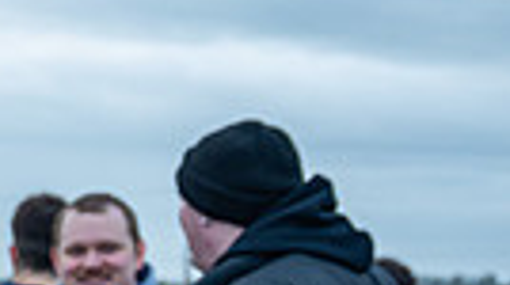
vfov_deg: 8.6
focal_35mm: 136
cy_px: 466
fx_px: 1837
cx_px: -556
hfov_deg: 13.3
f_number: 4
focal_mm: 30
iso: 100
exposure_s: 1/200
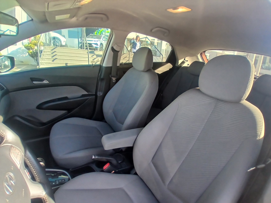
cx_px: 136
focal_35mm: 17
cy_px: 102
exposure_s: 1/60
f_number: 2.2
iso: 80
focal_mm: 1.4
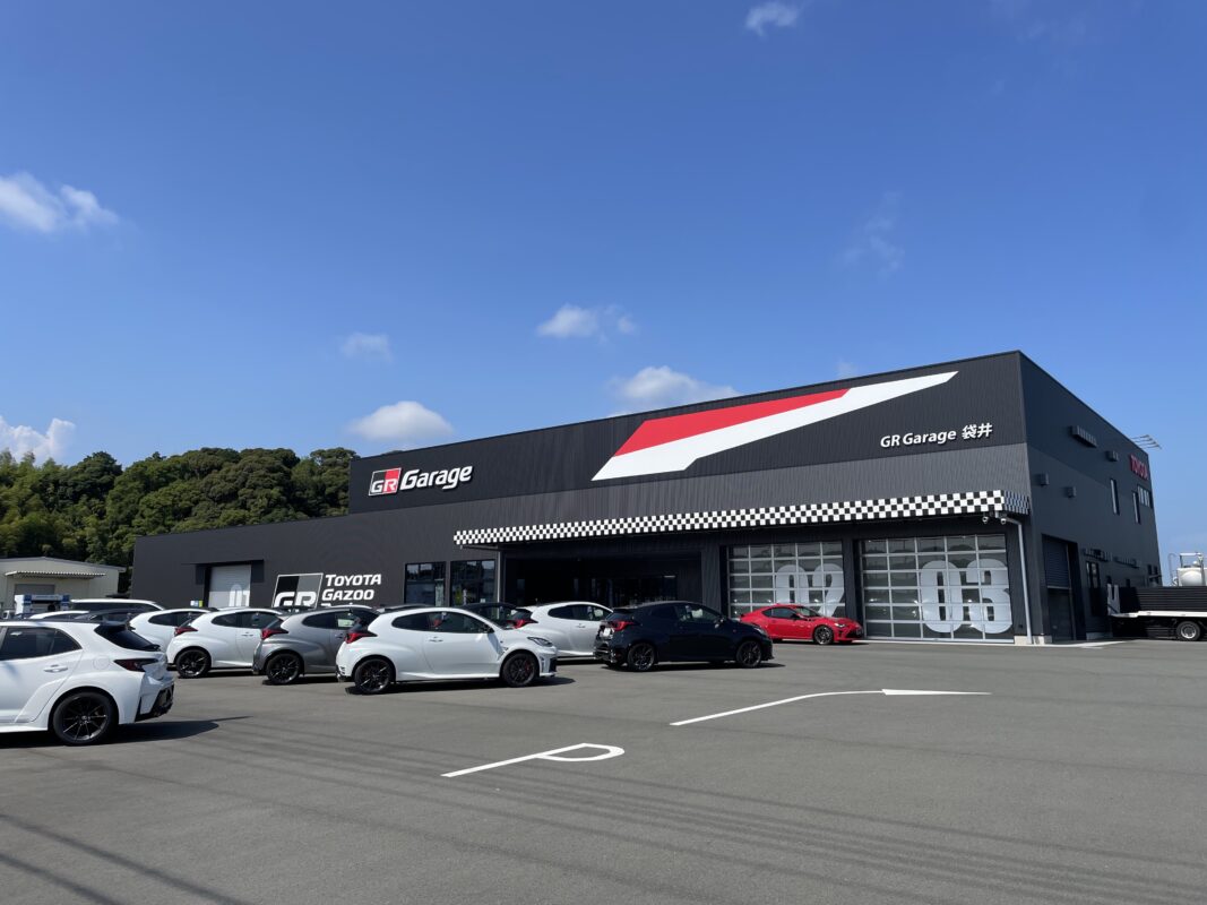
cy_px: 452
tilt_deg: +10.5
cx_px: 604
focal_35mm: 26
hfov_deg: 67.3
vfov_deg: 53.1
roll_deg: +0.6
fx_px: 906
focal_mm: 4.2
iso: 32
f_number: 1.6
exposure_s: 1/4132
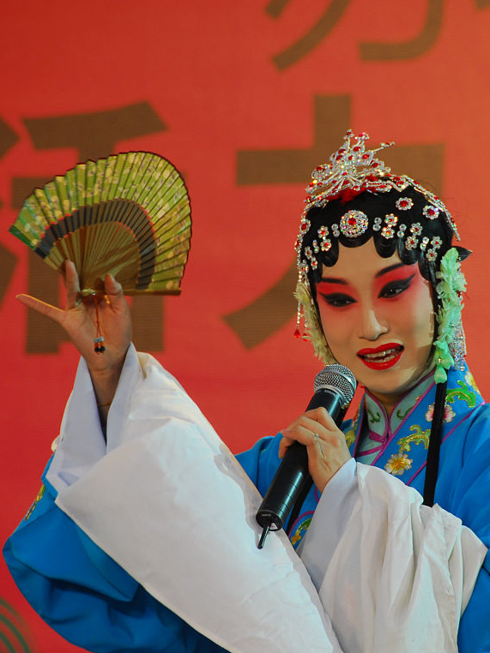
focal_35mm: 455
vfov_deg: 4.4
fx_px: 8592
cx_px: 338
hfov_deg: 3.3
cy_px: 342
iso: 200
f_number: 5.6
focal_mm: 200
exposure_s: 1/160
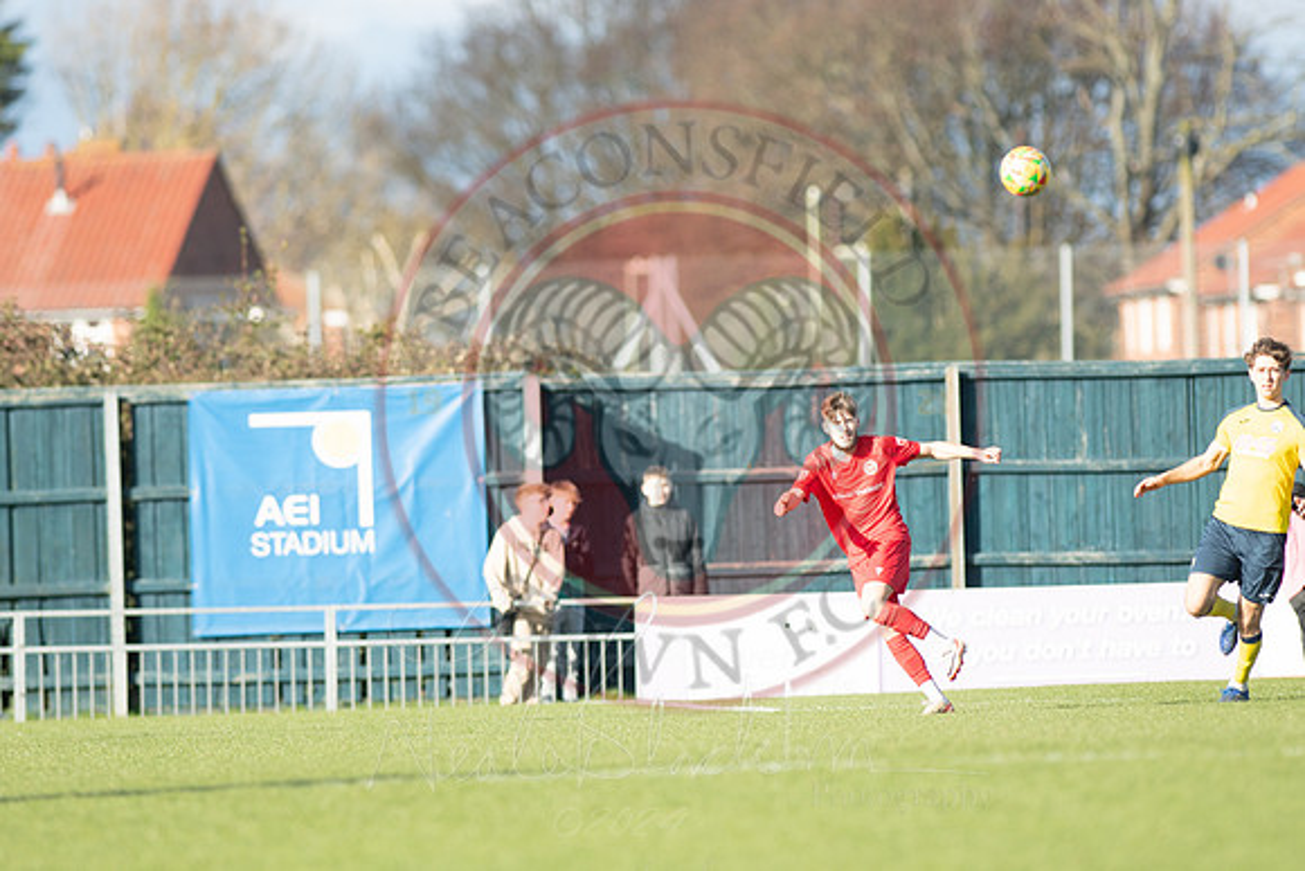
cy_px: 436
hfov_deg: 4.6
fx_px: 16316
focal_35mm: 450
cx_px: 652
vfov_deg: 3.1
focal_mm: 300
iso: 250
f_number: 4.5
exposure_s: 1/1600
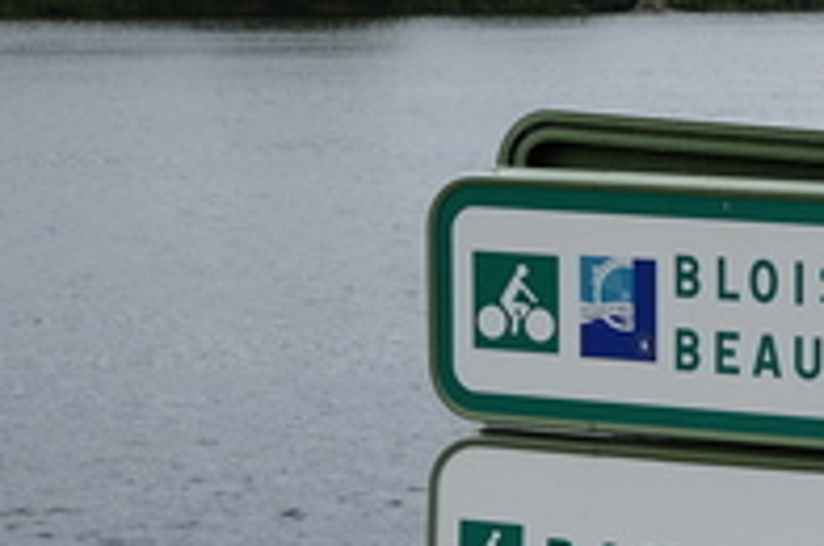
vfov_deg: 9.6
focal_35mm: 143
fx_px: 3268
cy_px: 258
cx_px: 1392
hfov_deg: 13.2
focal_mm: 23
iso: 200
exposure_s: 1/300
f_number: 5.6
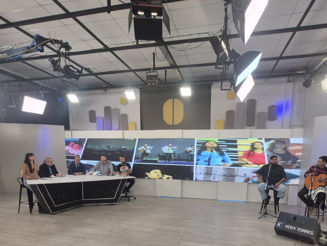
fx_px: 189
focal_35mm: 20
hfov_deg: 81.5
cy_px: 185
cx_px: 180
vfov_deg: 62.2
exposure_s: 1/80
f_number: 2.2
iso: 50
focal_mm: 1.74
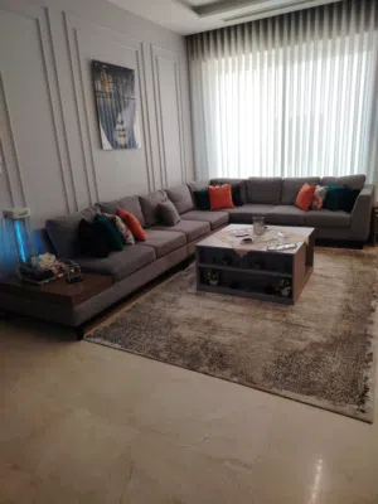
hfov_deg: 56.8
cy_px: 252
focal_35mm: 24
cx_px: 189
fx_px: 349
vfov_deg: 71.6
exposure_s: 1/50
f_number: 1.75
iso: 100
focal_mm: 5.25
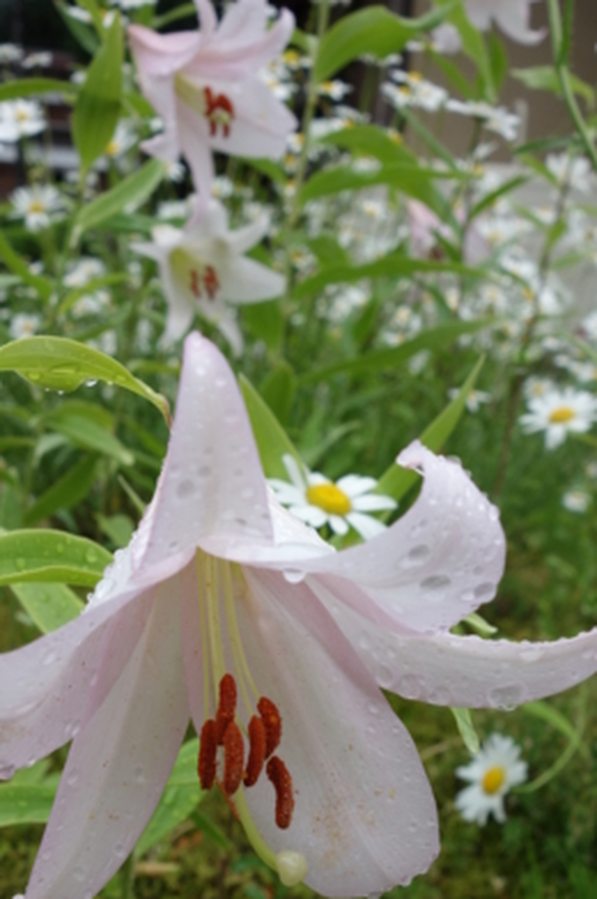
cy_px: 644
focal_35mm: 43
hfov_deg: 31.0
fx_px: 1071
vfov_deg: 44.3
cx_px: 237
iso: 125
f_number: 5.6
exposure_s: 1/100
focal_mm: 10.4
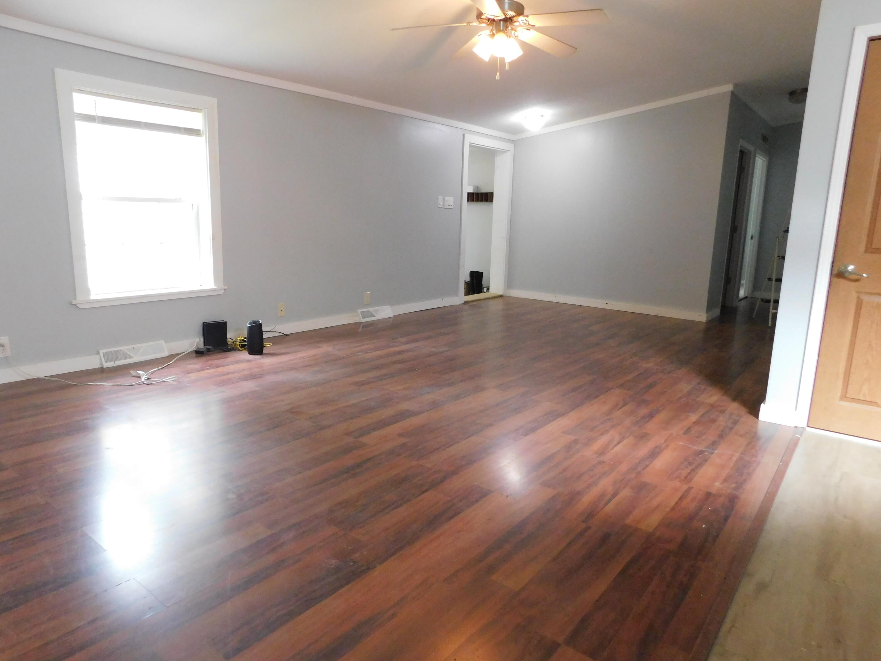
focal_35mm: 23
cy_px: 330
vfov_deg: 58.9
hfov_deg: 73.9
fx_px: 585
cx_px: 440
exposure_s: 1/30
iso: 560
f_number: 3
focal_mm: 4
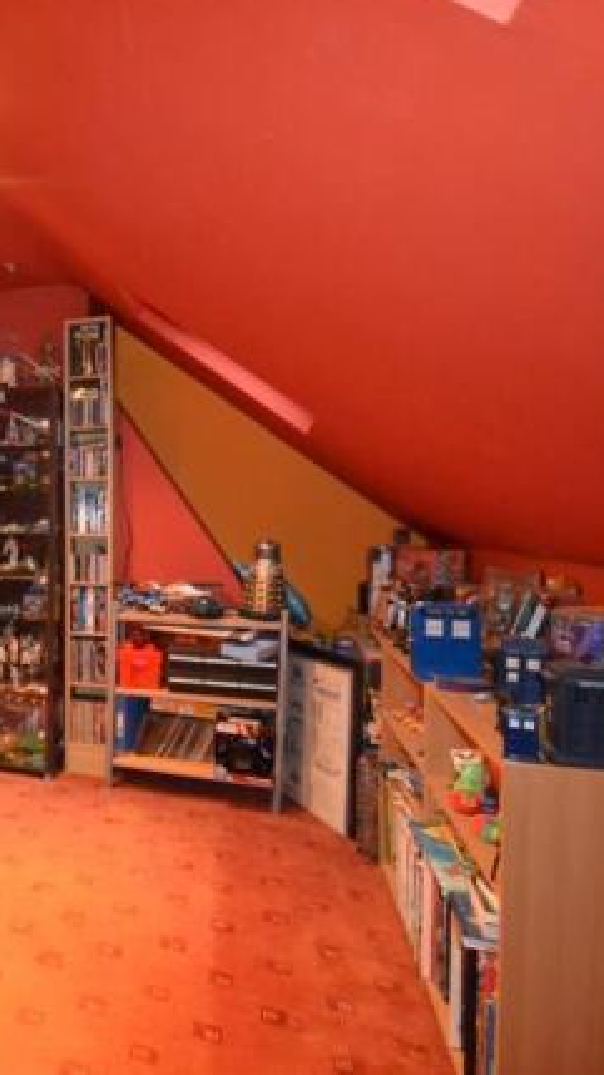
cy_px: 530
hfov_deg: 38.8
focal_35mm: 24
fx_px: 684
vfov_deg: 76.3
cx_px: -69
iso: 3200
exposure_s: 1/50
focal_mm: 10
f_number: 3.5
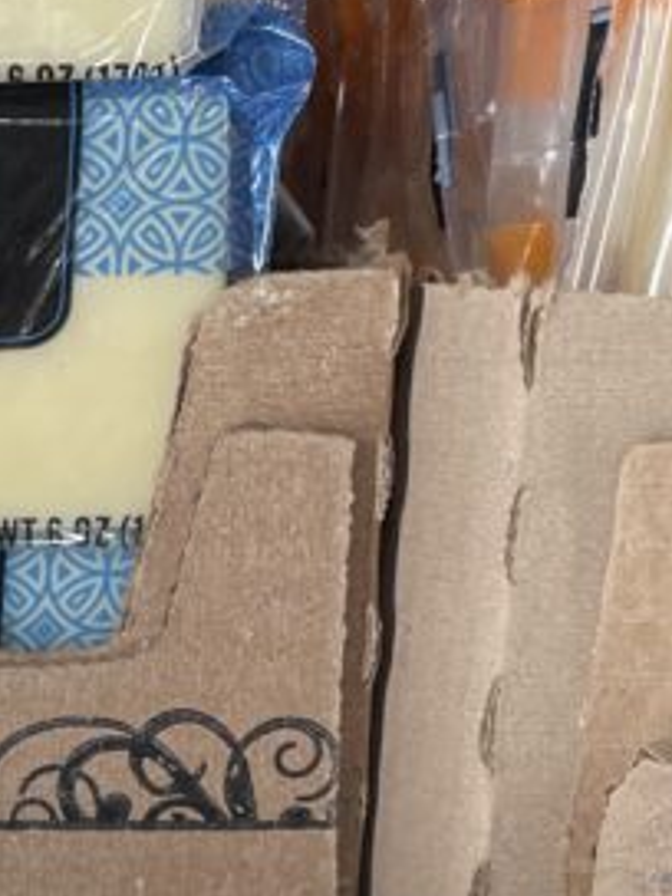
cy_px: 978
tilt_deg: -11.6
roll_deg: -0.7
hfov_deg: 13.5
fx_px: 2537
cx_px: -537
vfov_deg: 19.2
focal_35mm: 98
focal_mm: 4.2
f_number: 1.6
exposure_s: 1/120
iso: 100
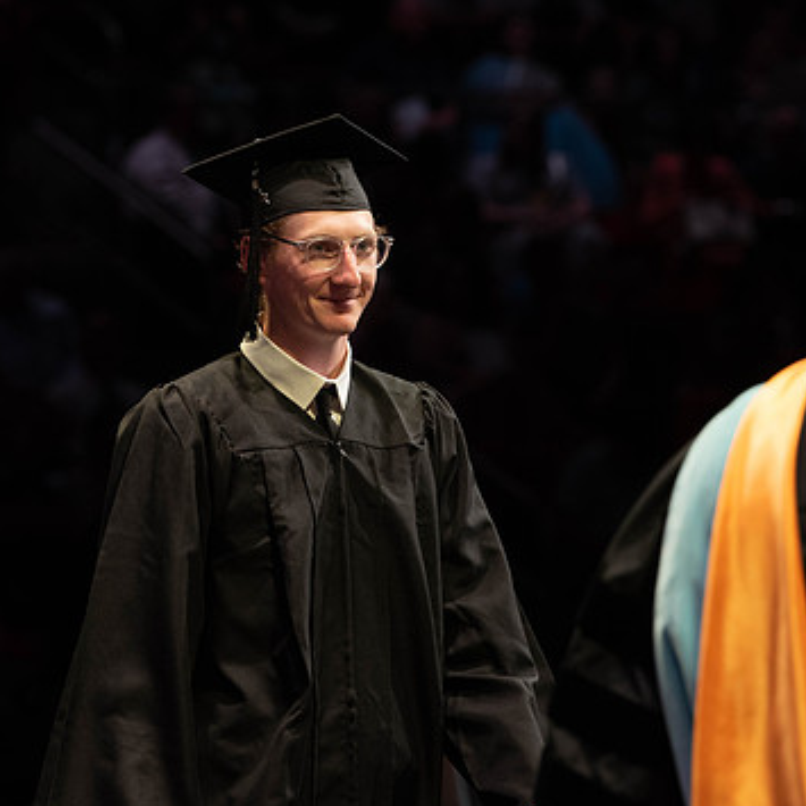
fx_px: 6507
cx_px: 460
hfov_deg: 7.1
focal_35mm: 247
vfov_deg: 7.1
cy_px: 363
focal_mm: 170
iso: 1600
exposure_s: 1/320
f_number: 4.5
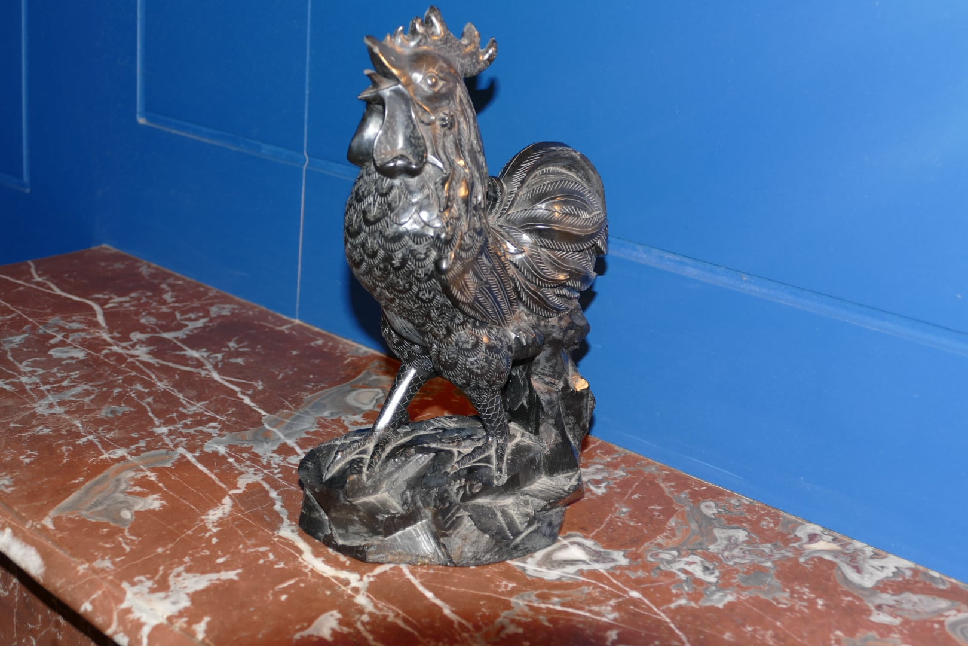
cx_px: 484
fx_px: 1533
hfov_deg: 35.1
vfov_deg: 23.8
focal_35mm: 57
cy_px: 323
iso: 125
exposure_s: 1/8
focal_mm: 20.62
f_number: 3.5
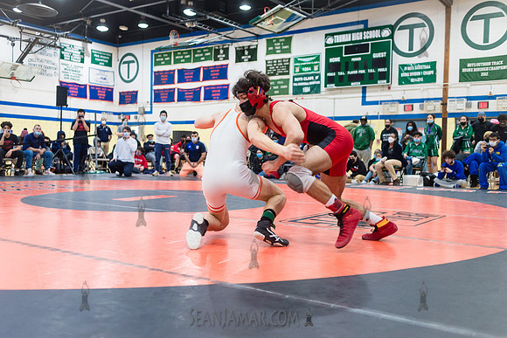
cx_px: 254
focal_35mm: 35
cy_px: 169
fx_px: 493
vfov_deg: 37.9
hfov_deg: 54.4
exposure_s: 1/320
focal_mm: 35
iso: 4000
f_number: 3.5
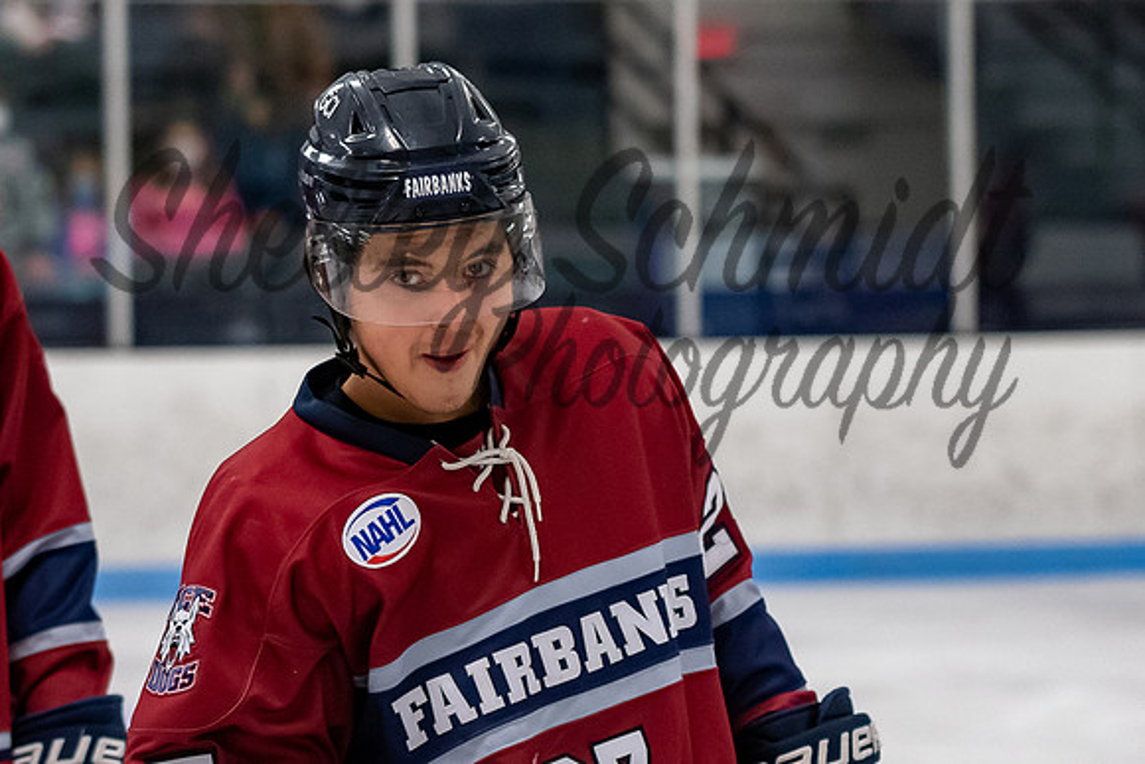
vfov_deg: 6.5
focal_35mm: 213
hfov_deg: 9.7
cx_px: 457
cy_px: 329
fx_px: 6760
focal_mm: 86
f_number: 3.2
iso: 2000
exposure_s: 1/800
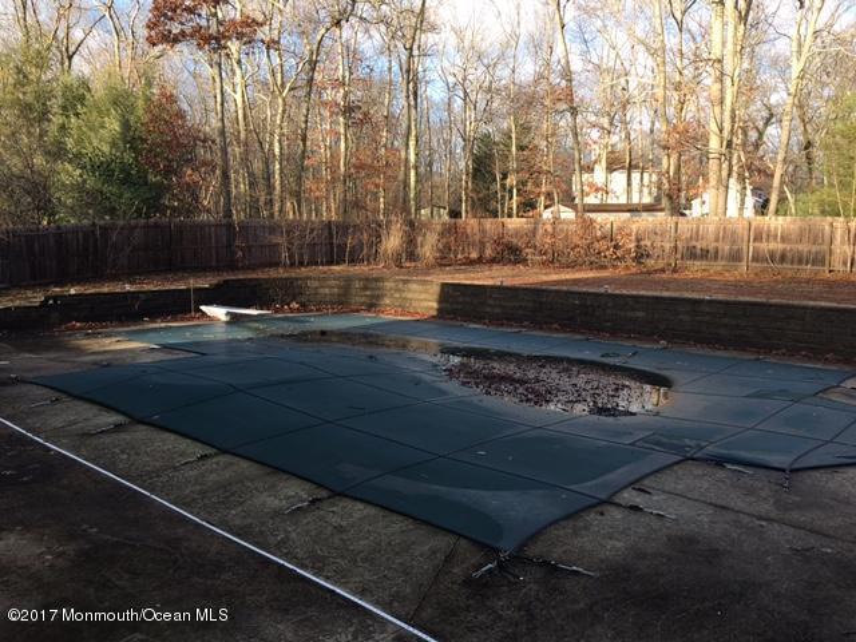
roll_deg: -1.4
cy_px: 321
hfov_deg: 61.7
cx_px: 428
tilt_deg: -5.0
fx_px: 717
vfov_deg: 48.2
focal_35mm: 29
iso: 25
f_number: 2.2
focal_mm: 4.15
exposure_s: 1/259
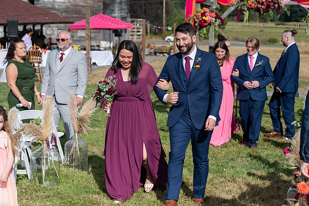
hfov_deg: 24.5
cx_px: 154
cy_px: 103
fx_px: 713
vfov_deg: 16.5
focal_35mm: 83
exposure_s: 1/5000
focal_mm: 83
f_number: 5
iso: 400
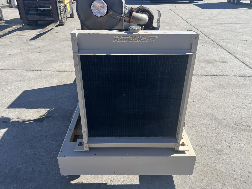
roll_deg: +1.9
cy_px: 91
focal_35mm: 27
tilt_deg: -27.2
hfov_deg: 65.3
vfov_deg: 51.3
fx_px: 196
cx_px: 126
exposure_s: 1/2695
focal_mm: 5.7
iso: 50
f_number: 1.5
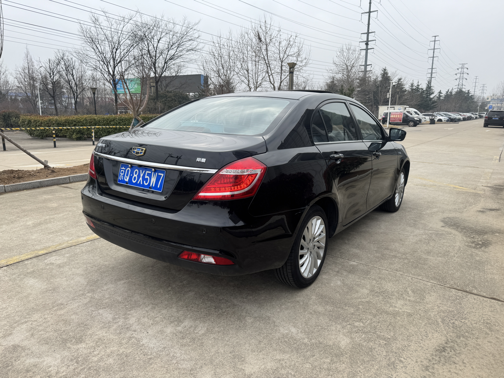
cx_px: 252
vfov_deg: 56.8
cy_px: 189
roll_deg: -1.3
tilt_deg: -12.0
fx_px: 349
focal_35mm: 24
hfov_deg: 71.6
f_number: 1.78
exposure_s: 1/2710
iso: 80
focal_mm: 6.76
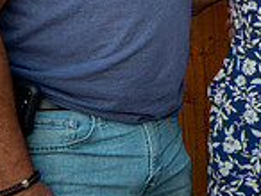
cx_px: 415
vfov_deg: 8.0
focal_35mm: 183
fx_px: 1382
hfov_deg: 10.4
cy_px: -63
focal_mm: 48
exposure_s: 1/320
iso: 125
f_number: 4
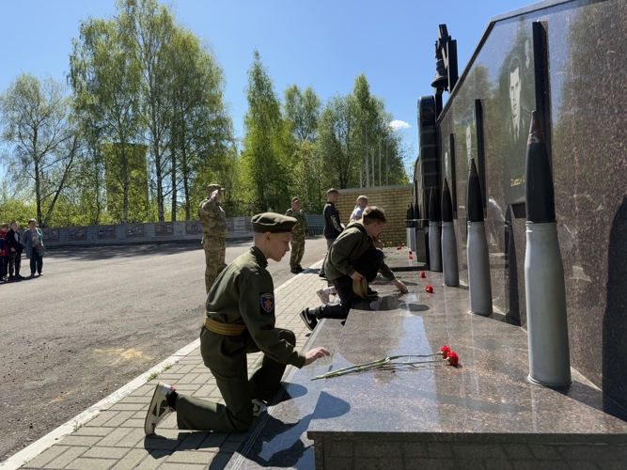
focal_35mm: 24
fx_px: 435
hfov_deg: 71.6
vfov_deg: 56.8
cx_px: 314
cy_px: 235
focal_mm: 6.76
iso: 80
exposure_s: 1/3145
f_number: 1.78
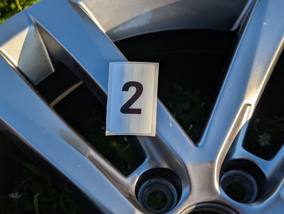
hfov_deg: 38.9
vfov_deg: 29.7
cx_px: 142
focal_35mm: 49
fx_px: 403
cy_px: 107
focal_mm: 6.9
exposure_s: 1/906
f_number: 1.68
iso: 17
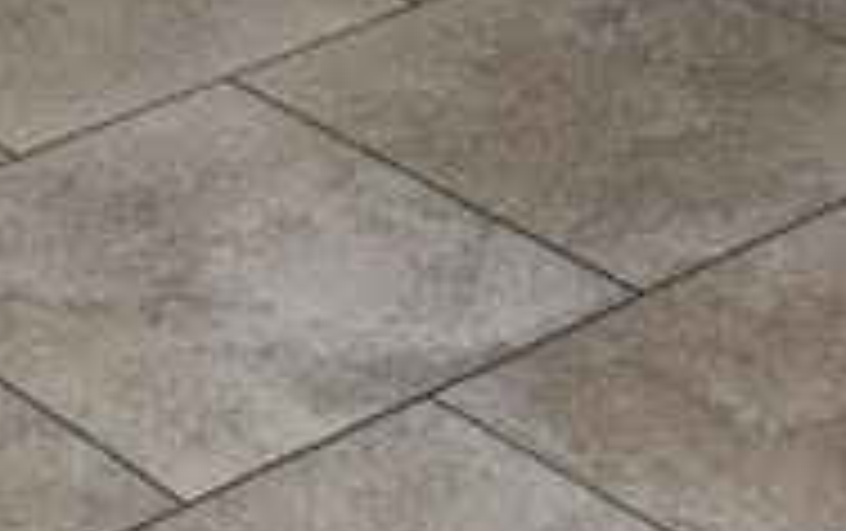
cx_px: -436
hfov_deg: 11.9
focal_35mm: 167
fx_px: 3855
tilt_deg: -6.5
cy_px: -1134
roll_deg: +3.4
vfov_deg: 7.0
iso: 32
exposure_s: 1/30
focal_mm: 4.15
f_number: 2.2
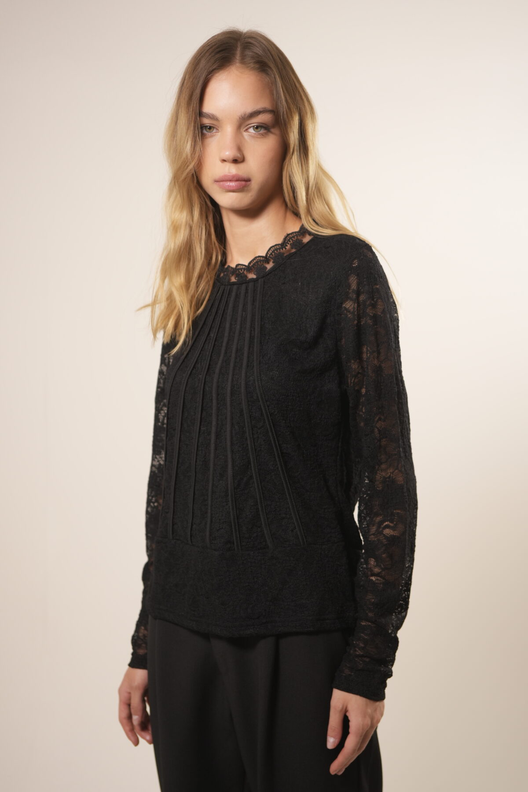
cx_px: 264
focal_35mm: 50
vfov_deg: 39.6
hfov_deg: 27.0
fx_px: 1100
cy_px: 396
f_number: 3.2
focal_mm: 50
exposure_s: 1/100
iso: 640
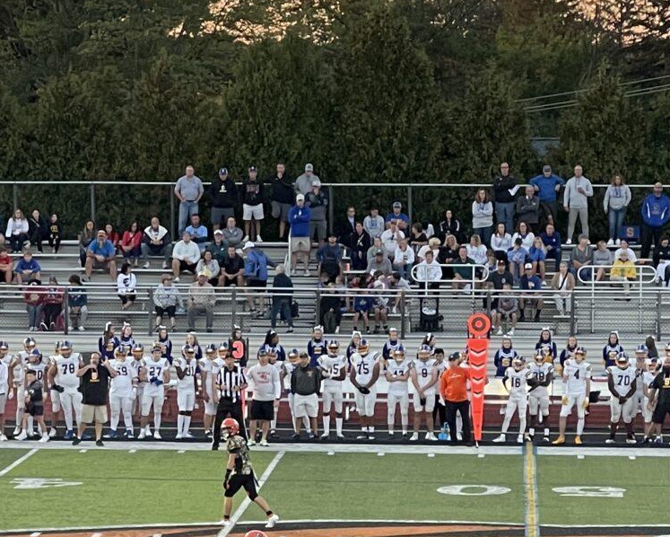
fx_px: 4245
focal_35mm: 214
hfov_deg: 9.0
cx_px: 41
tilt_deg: -5.4
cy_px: 456
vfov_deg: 7.2
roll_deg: +0.3
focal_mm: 7.5
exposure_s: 1/99
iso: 100
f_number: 2.2
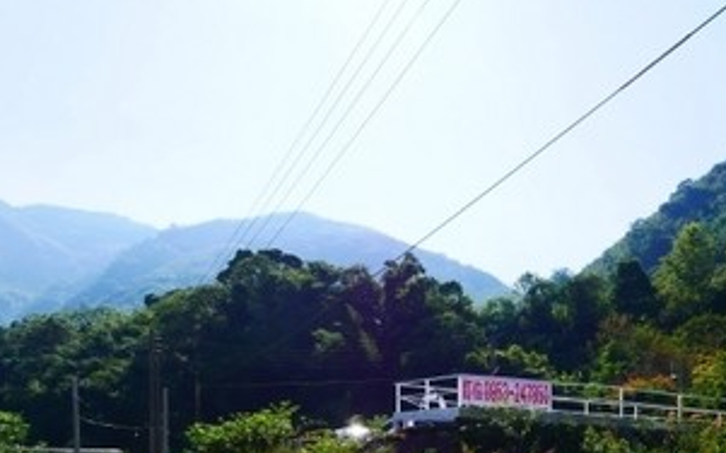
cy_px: 489
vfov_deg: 30.3
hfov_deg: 49.4
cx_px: 550
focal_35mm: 38
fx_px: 752
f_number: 5.6
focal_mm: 9
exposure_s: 1/250
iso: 200
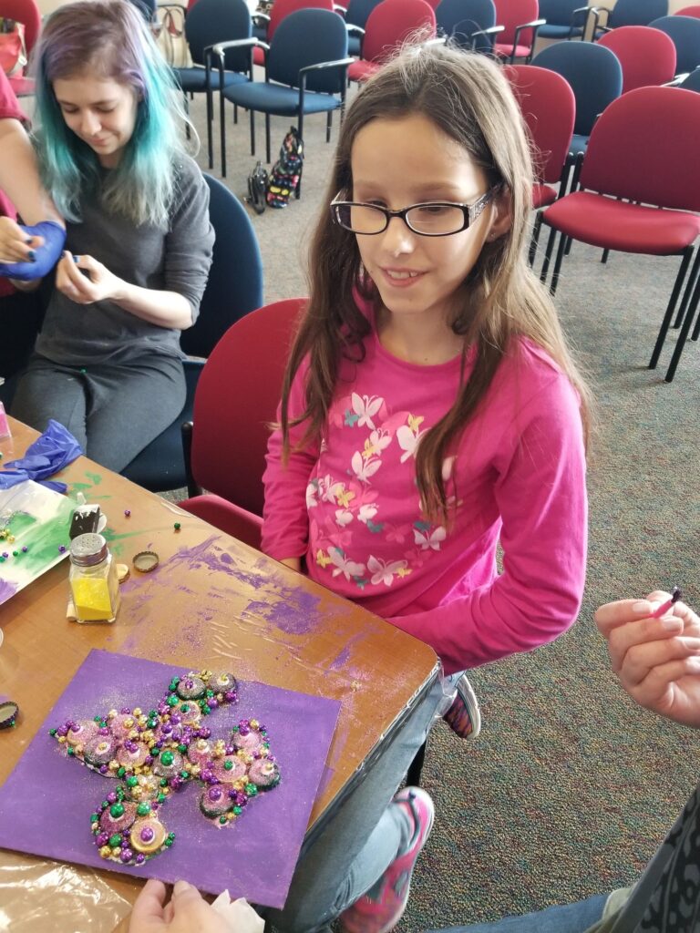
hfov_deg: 53.1
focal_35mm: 26
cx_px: 350
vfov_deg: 67.3
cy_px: 466
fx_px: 701
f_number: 1.7
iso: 320
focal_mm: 4.25
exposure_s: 1/60
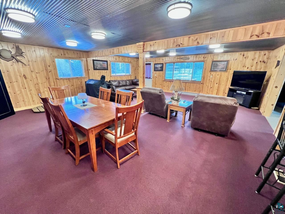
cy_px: 107
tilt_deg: -17.9
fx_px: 107
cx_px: 142
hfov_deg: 106.2
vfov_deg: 89.9
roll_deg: -0.6
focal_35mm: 13
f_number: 1.8
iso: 640
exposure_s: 1/60
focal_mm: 1.57
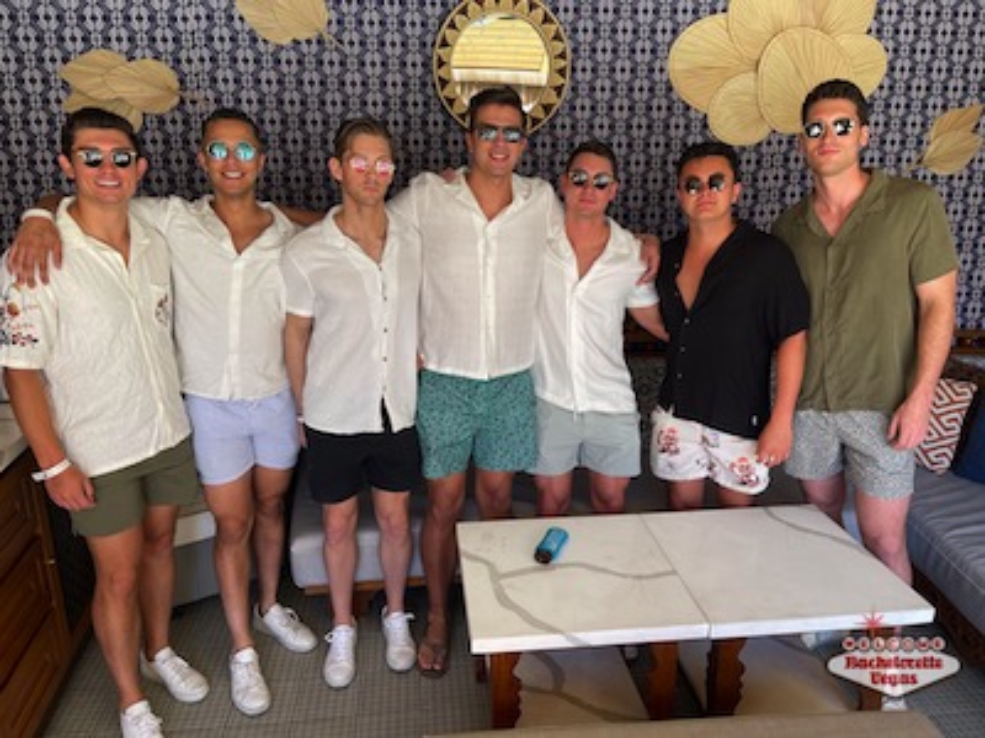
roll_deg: +0.5
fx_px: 740
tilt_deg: -16.5
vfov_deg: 53.1
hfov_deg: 67.3
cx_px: 492
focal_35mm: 26
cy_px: 369
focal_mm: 5.1
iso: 40
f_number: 1.6
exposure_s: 1/121
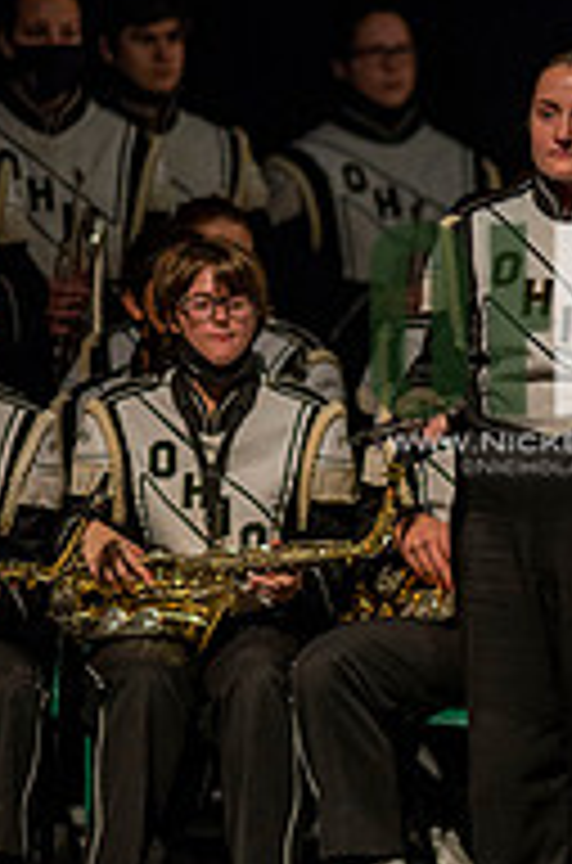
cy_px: 346
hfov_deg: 1.9
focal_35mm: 704
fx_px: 16869
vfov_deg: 2.9
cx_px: 570
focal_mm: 300
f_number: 2.8
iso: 3200
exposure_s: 1/500
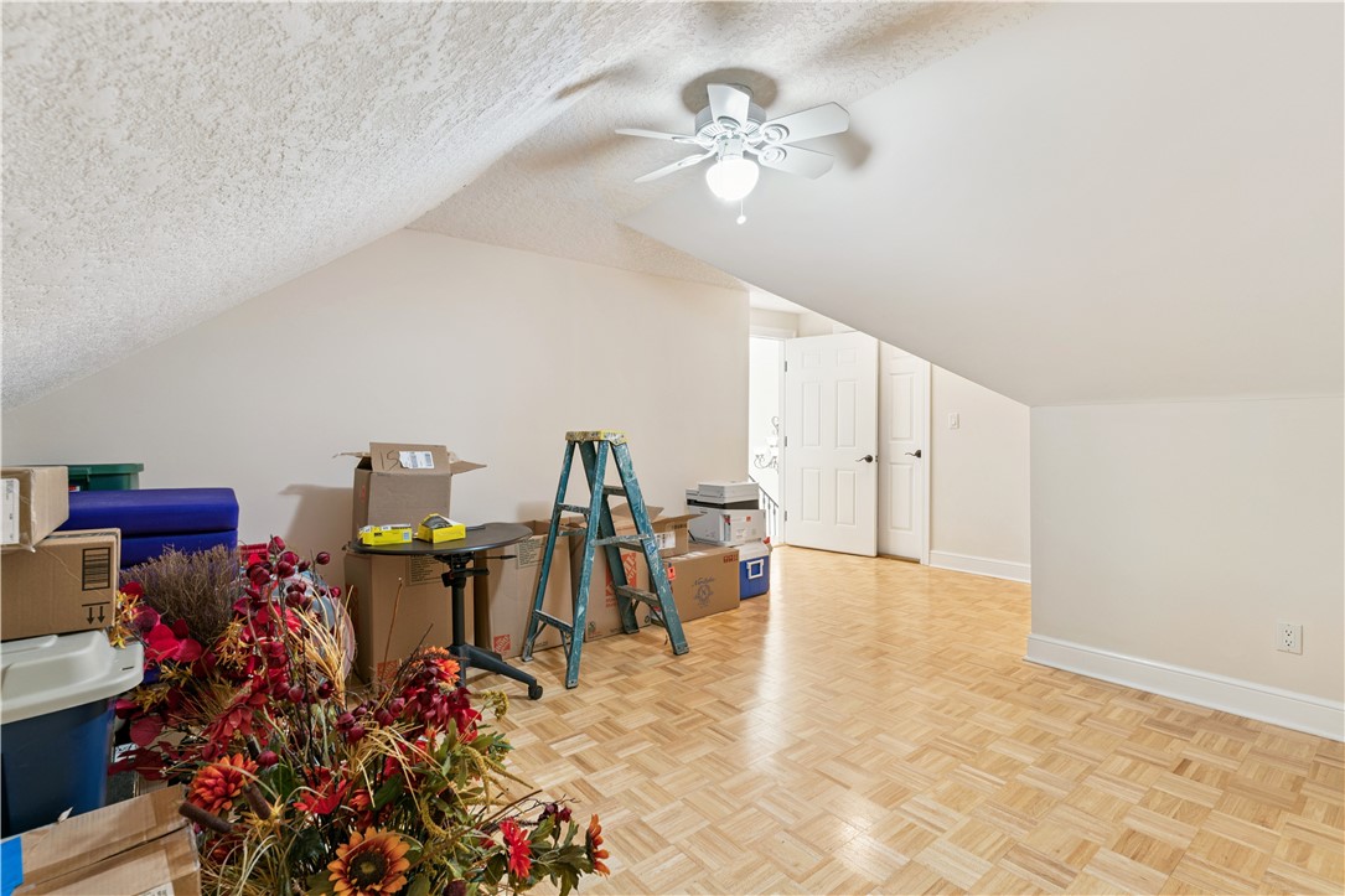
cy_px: 448
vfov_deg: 70.4
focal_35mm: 17
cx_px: 672
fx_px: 635
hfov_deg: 93.3
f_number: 8
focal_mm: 17
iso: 250
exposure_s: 1/5
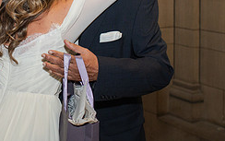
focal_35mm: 99
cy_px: -4
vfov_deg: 13.0
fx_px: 608
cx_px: 20
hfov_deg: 20.5
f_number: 3.5
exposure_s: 1/200
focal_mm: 35
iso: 1000
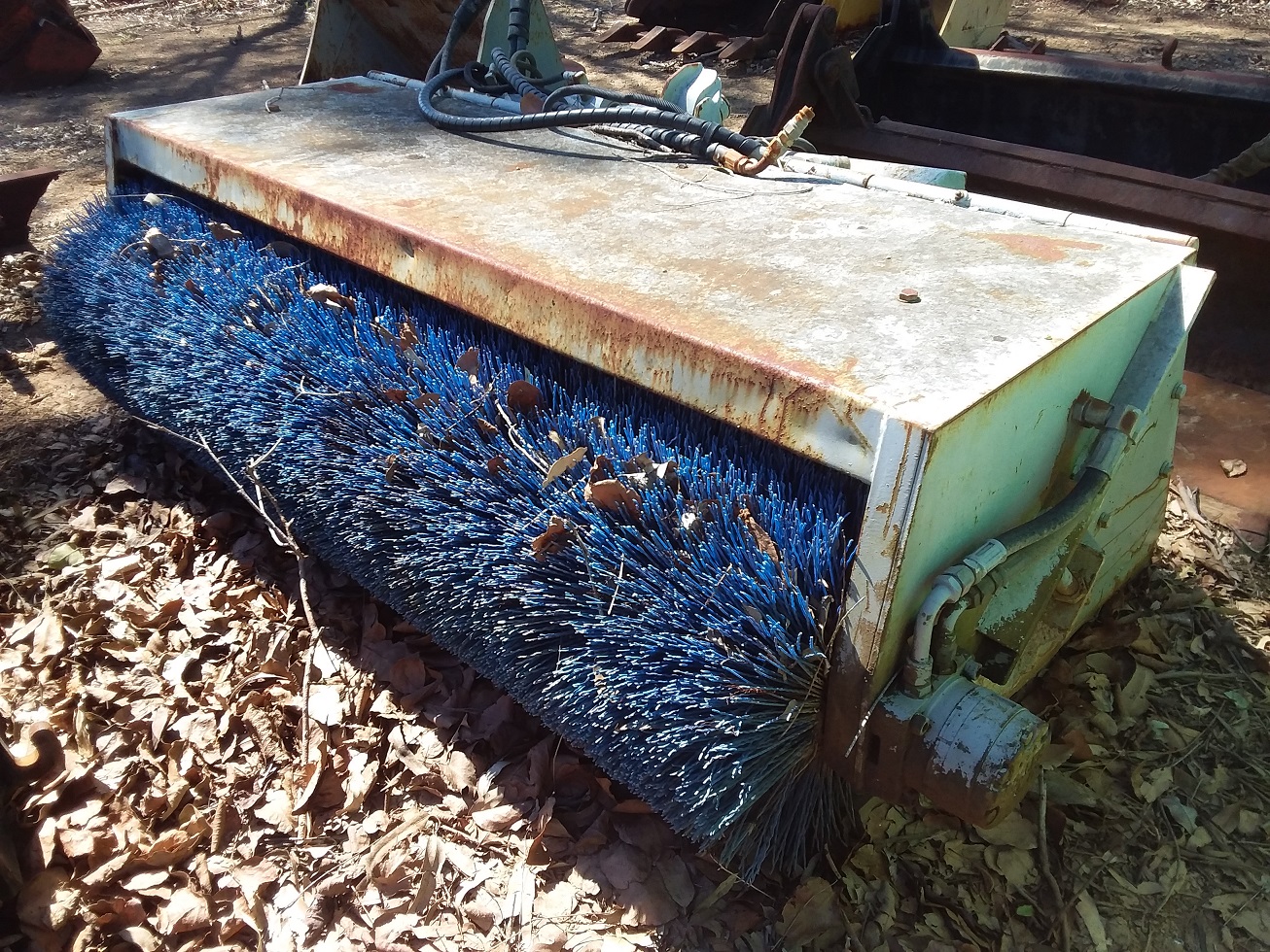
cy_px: 476
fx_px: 1027
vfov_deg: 49.8
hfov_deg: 63.4
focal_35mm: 28
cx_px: 635
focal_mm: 2.91
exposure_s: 1/491
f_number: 1.9
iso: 40
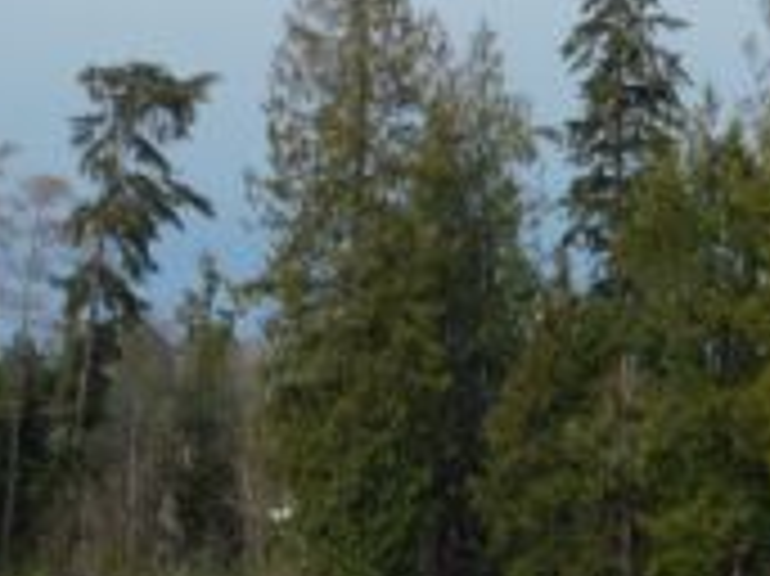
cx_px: 446
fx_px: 3068
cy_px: 418
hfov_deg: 14.3
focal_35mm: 138
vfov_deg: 10.7
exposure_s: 1/1000
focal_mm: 10.4
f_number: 4
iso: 125
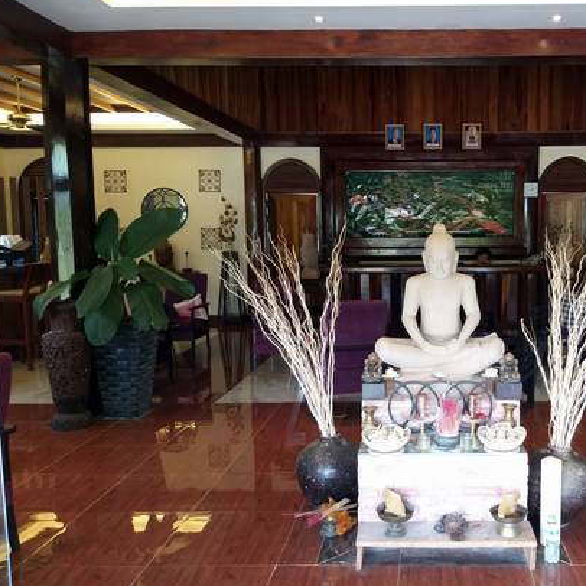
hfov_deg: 47.2
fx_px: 651
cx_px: 414
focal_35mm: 34
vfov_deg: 48.4
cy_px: 305
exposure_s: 1/33
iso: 64
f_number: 1.7
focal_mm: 3.93
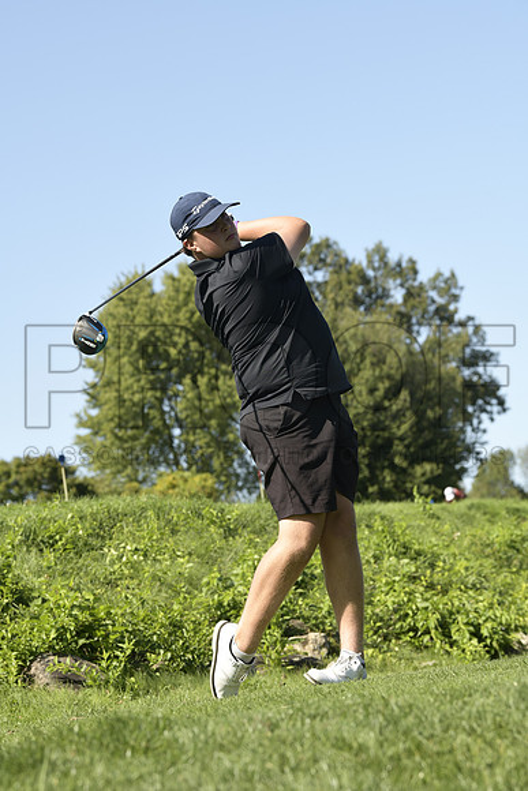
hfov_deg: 13.4
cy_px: 396
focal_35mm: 102
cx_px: 264
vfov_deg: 20.0
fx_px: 2242
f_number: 6.3
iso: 250
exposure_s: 1/500
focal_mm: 102
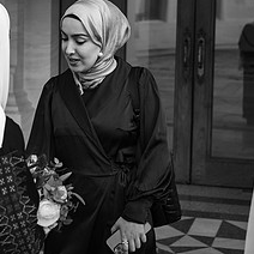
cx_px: 126
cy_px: 90
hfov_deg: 18.7
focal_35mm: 93
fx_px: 772
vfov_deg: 18.6
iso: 200
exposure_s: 1/500
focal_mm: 40
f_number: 3.5
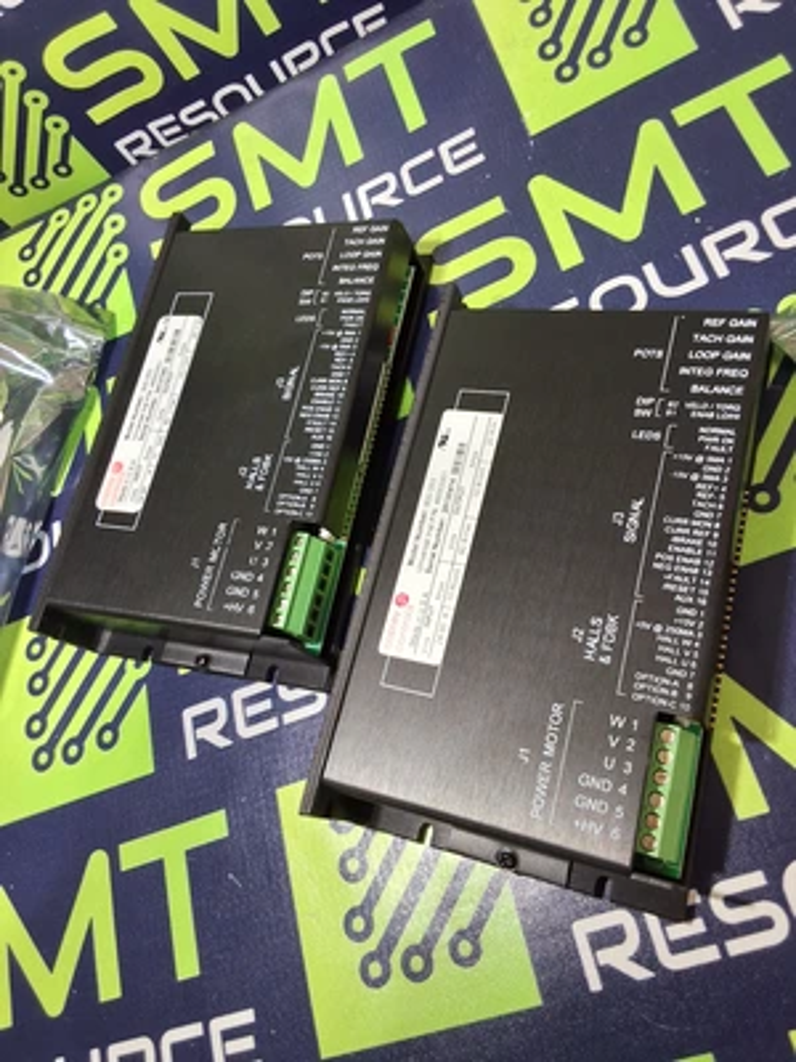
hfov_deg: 49.7
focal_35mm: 28
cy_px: 531
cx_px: 398
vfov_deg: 63.4
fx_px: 858
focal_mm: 2.91
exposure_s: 1/40
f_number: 1.9
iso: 80
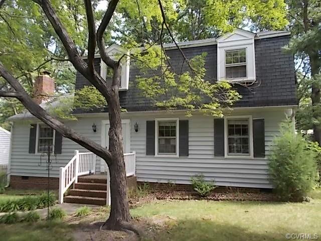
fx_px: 241
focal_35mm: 26
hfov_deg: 67.3
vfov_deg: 53.1
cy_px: 120
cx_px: 160
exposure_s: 1/100
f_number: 3.2
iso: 80
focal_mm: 4.6
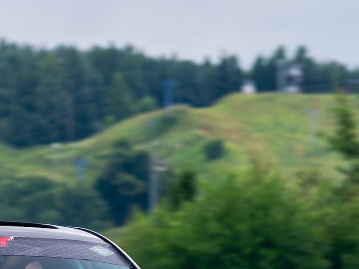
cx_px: -157
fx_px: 4117
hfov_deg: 5.0
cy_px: 359
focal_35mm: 397
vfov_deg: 3.7
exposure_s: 1/250
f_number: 3.5
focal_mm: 85
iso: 640
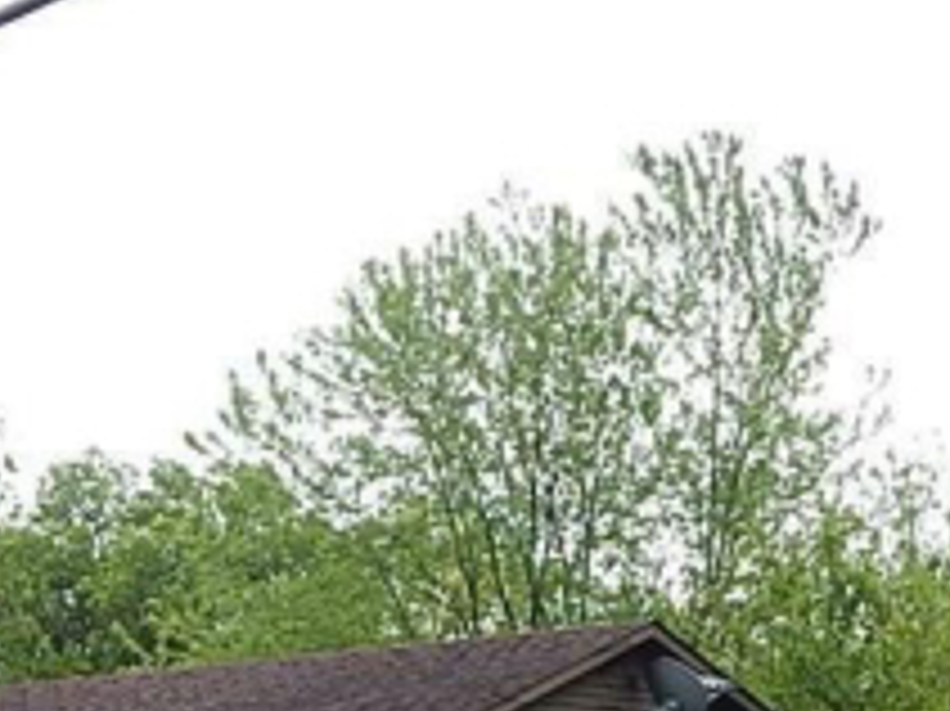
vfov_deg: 14.2
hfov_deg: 19.8
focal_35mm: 98
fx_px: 2688
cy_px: 1012
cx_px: 196
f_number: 3.2
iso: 125
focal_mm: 5.6
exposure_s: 1/1000
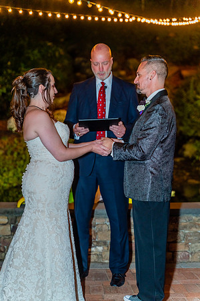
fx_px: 625
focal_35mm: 75
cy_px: 150
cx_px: 100
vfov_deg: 27.0
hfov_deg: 18.2
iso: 1000
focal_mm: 75
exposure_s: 1/60
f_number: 2.8
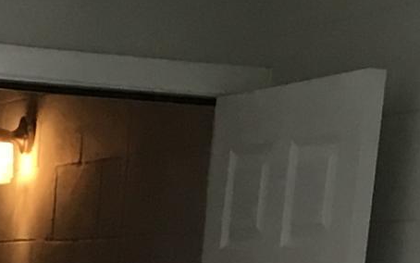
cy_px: 785
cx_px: -101
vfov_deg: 5.7
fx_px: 2484
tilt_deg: -11.5
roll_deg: -4.0
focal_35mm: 217
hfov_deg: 9.5
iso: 25
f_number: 2.4
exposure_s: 1/40
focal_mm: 3.3
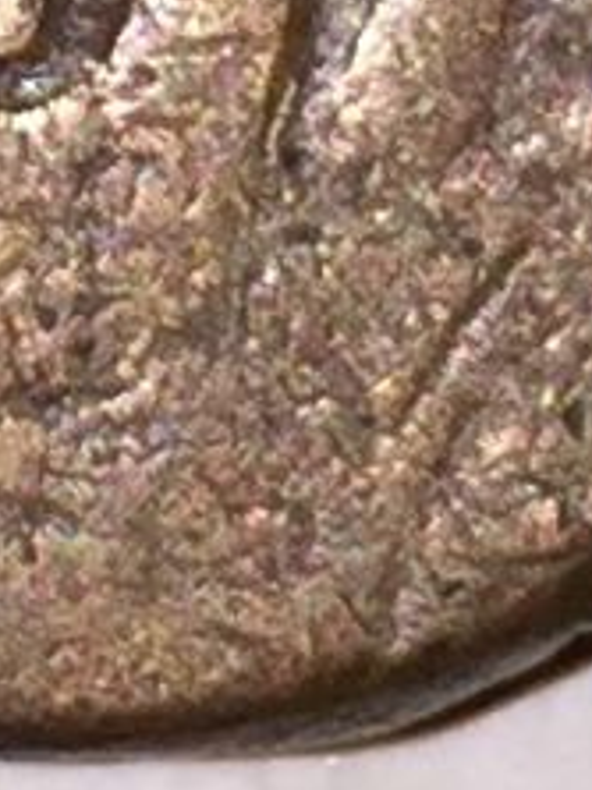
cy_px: -407
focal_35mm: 130
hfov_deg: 11.2
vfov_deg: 14.2
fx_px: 2967
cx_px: -124
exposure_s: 1/1014
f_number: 2.2
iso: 32
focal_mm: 4.15
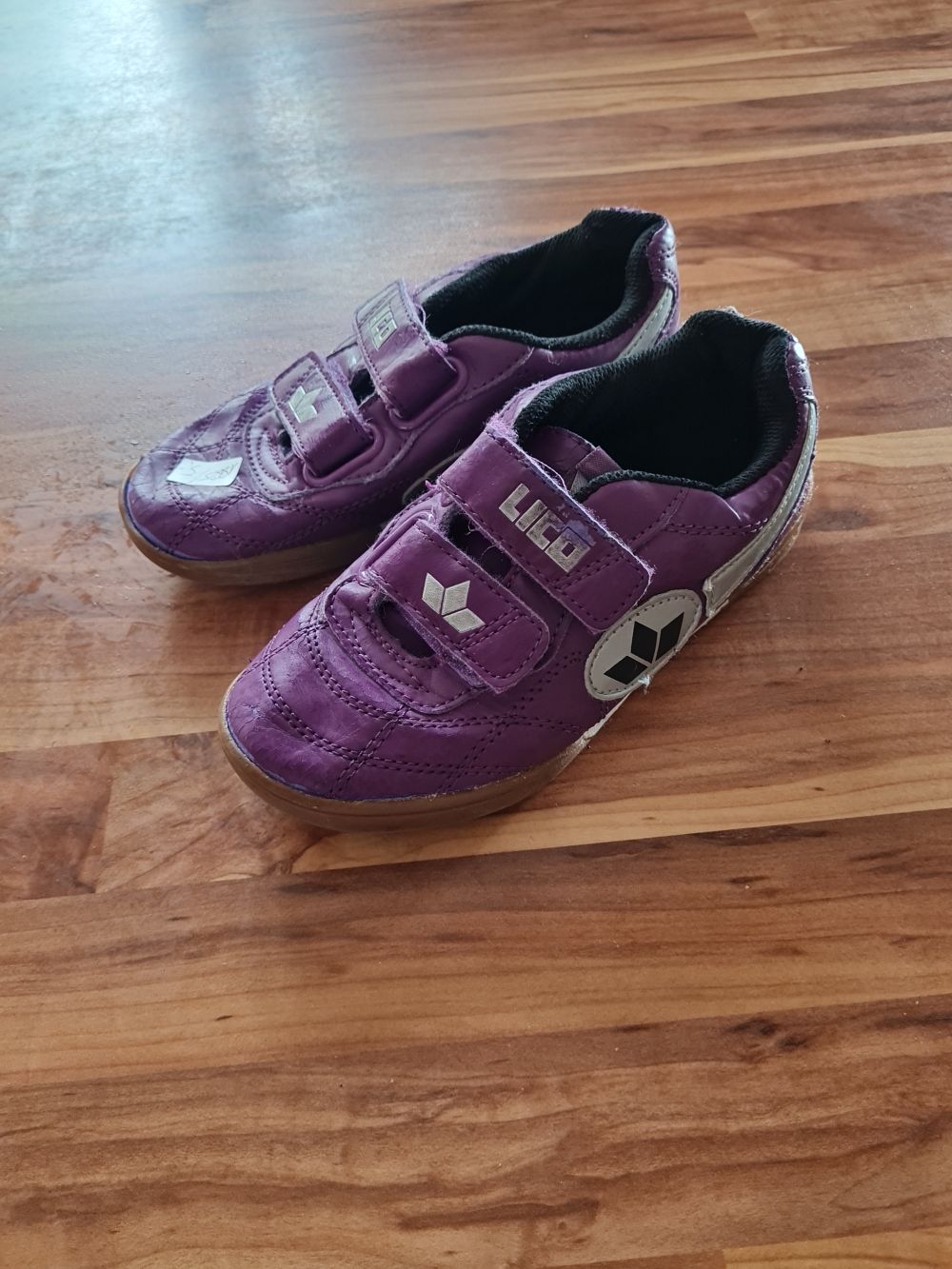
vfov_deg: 67.3
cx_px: 476
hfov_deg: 53.1
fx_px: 953
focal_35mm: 26
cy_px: 634
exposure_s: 1/50
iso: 200
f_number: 1.8
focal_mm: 5.4
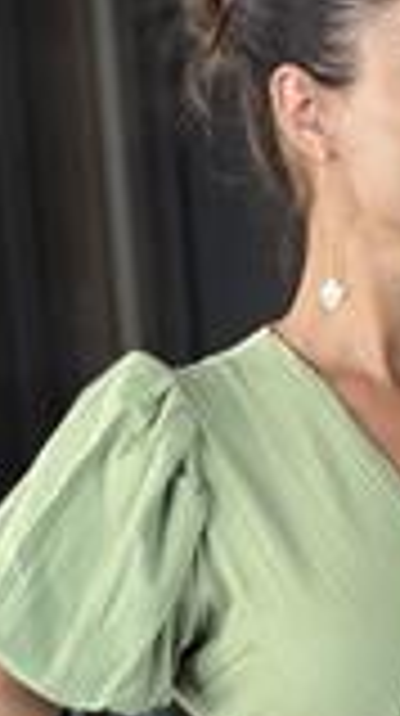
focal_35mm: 167
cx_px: 526
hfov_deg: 7.2
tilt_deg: -15.2
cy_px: 698
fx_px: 3161
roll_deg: +3.5
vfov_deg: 12.8
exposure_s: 1/75
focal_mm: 6.86
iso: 125
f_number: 1.78
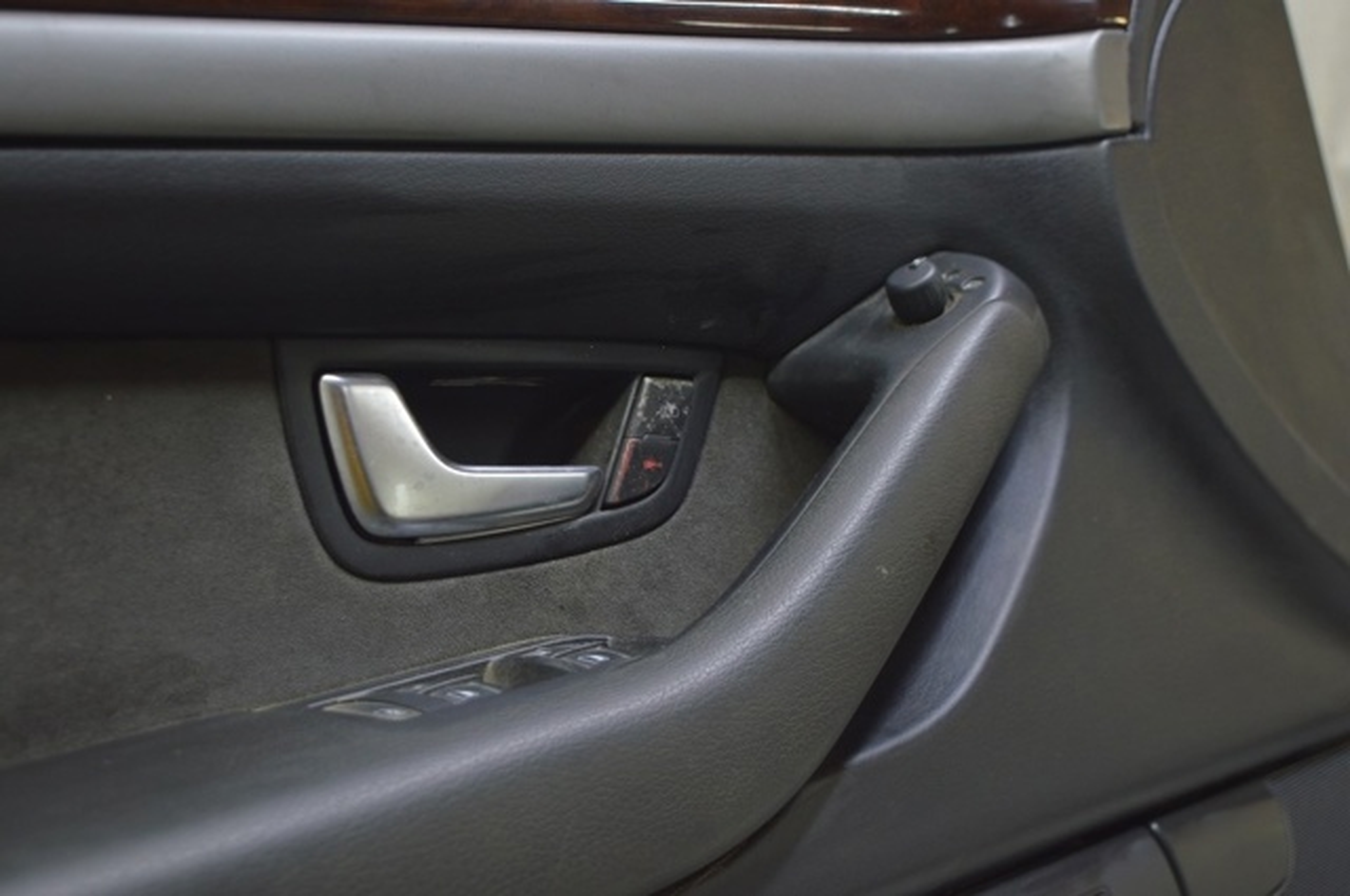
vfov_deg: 22.6
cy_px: 448
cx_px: 675
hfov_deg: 33.4
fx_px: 2247
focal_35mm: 60
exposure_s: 1/20
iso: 400
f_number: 5.6
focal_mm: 40
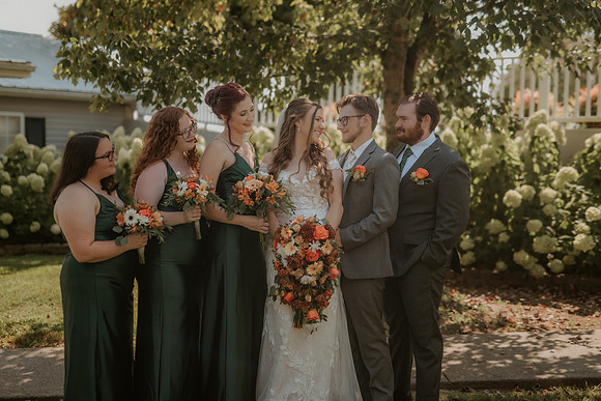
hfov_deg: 39.6
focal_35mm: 50
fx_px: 835
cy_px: 200
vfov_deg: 27.0
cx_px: 300
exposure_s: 1/6400
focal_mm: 50
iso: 640
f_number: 1.8
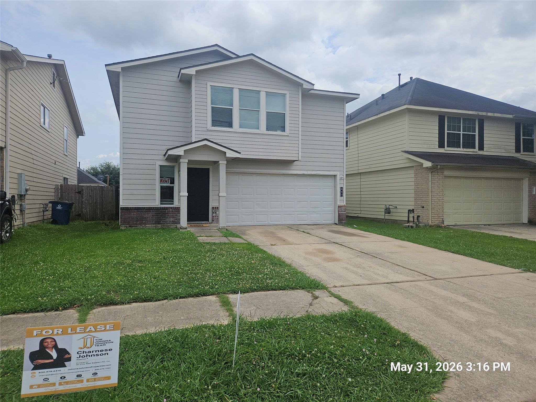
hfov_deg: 73.9
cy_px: 201
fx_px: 356
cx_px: 268
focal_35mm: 23
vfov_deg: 58.9
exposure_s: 1/2701
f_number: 1.8
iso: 25
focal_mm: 5.4
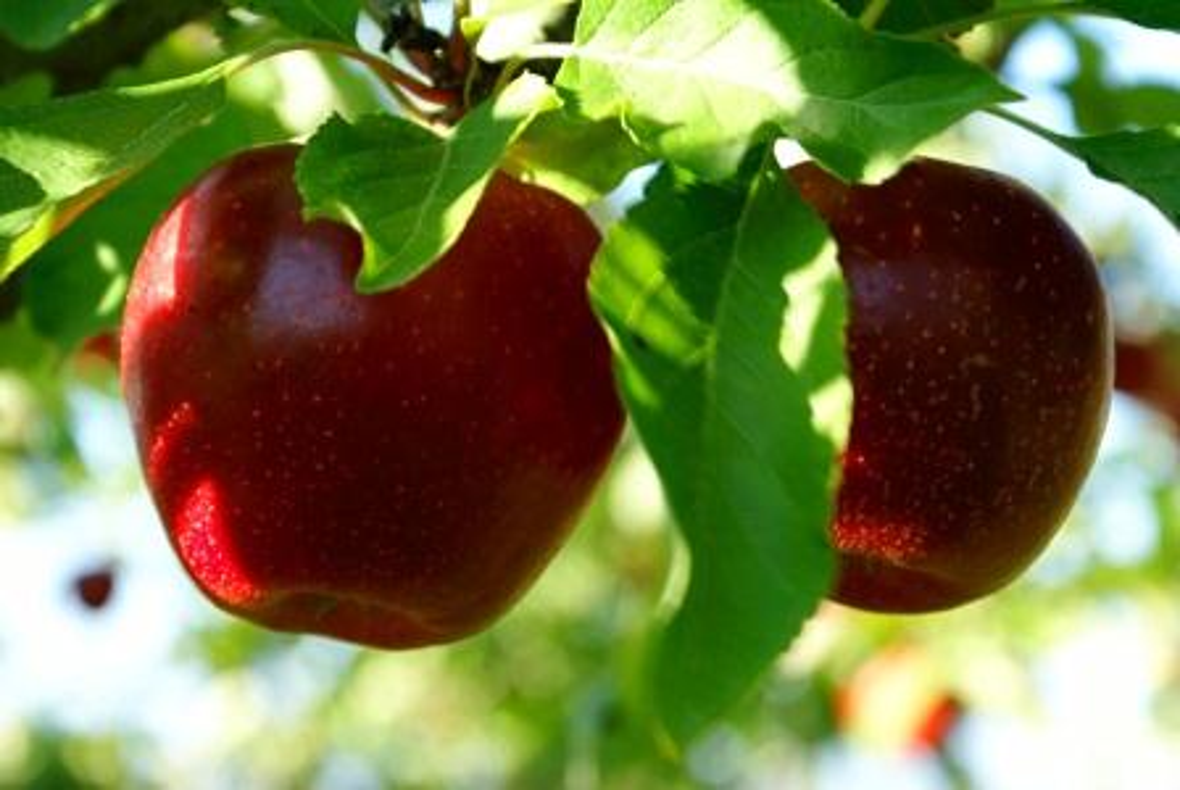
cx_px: 590
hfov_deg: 19.4
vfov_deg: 13.1
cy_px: 395
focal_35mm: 105
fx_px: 3446
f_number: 7.1
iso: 100
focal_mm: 70
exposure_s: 1/15
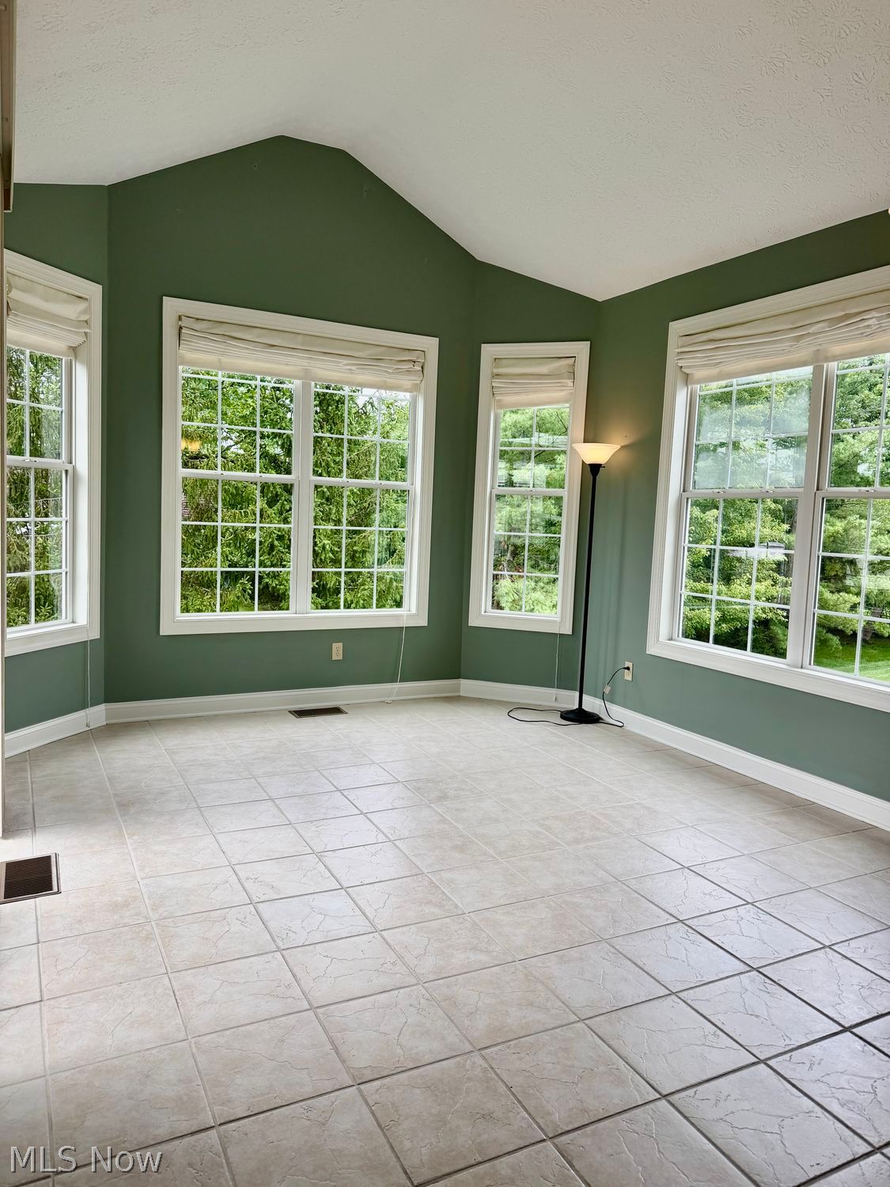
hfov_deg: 56.8
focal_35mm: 24
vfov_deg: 71.6
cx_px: 445
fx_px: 823
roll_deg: -2.2
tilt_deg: -4.8
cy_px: 594
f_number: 1.78
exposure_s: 1/517
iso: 80
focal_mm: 6.76
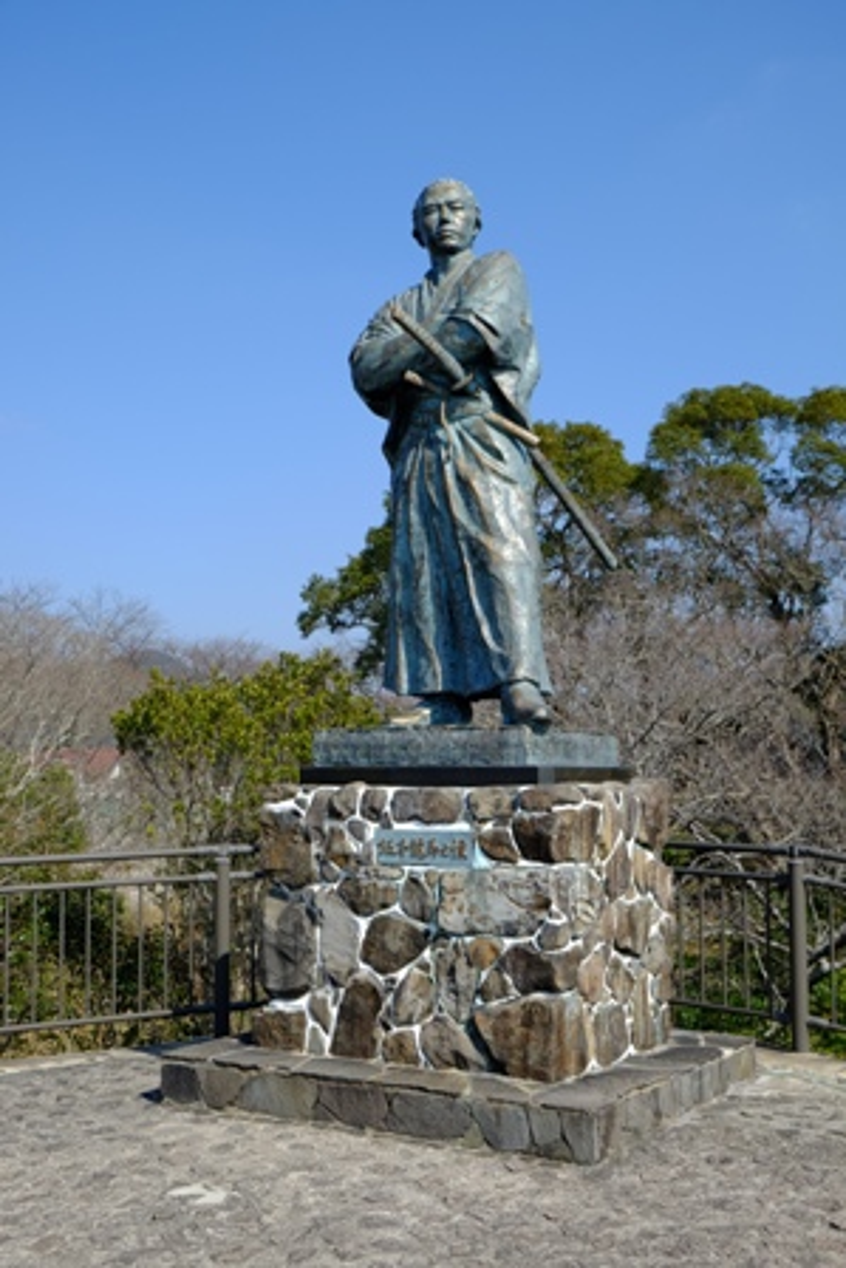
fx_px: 1338
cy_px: 634
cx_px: 423
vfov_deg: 50.7
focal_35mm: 38
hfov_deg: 35.1
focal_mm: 25.4
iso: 200
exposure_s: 1/400
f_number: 7.1
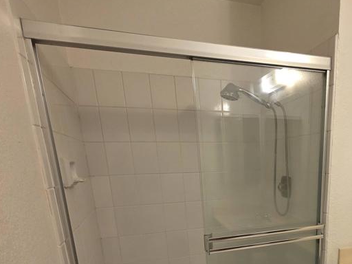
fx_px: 264
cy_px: 234
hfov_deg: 64.1
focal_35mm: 26
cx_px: 255
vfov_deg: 48.0
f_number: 1.9
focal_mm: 2.2
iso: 250
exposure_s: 1/60
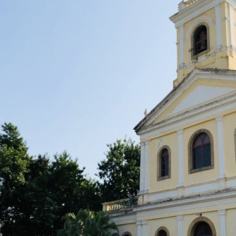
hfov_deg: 32.1
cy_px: 143
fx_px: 409
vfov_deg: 32.1
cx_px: 143
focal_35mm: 53
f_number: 1.8
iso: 25
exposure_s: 1/5348
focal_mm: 4
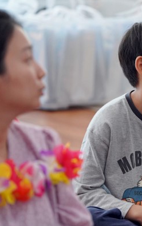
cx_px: 218
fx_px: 2863
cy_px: 94
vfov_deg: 4.5
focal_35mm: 463
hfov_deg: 2.8
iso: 1600
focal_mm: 200
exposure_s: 1/250
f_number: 4
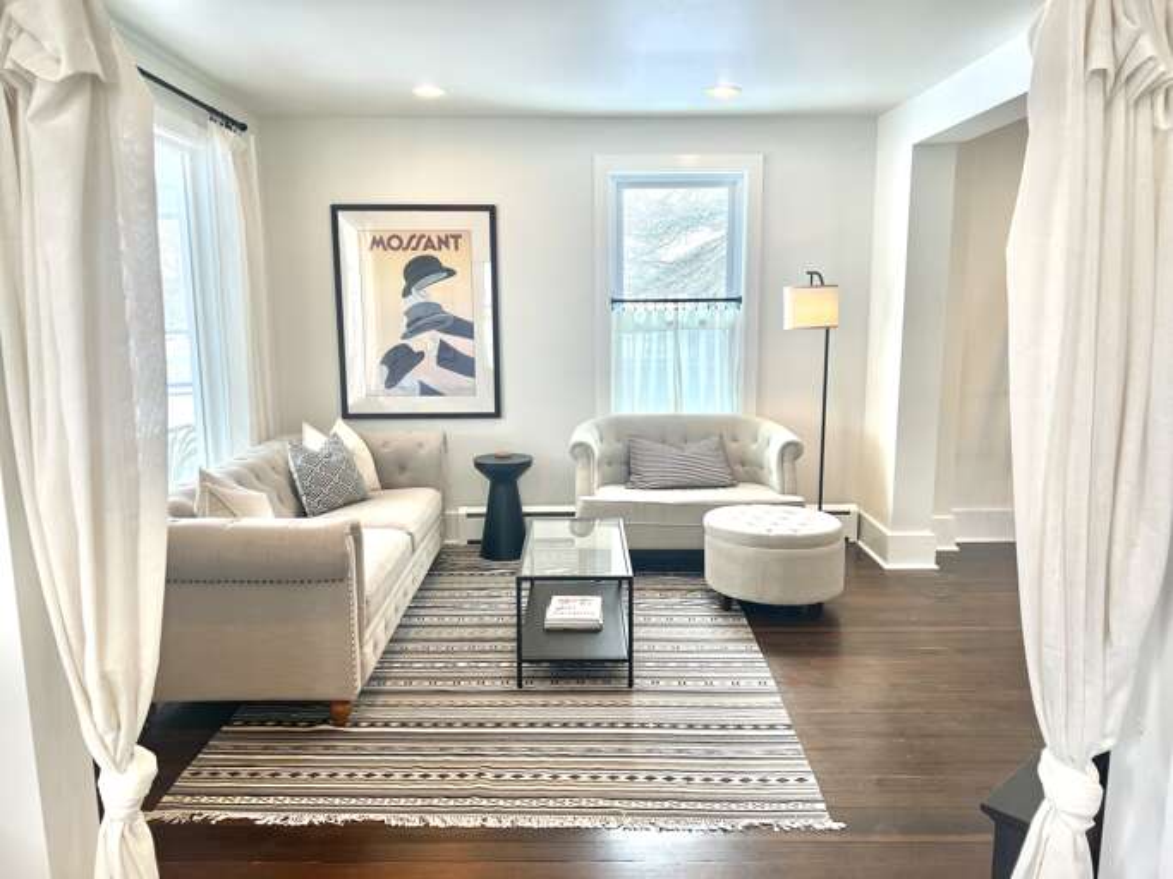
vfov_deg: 53.0
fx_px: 881
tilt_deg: -8.6
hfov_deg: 67.3
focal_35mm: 26
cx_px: 586
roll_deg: +0.3
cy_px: 440
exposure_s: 1/162
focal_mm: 5.7
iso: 50
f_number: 1.5
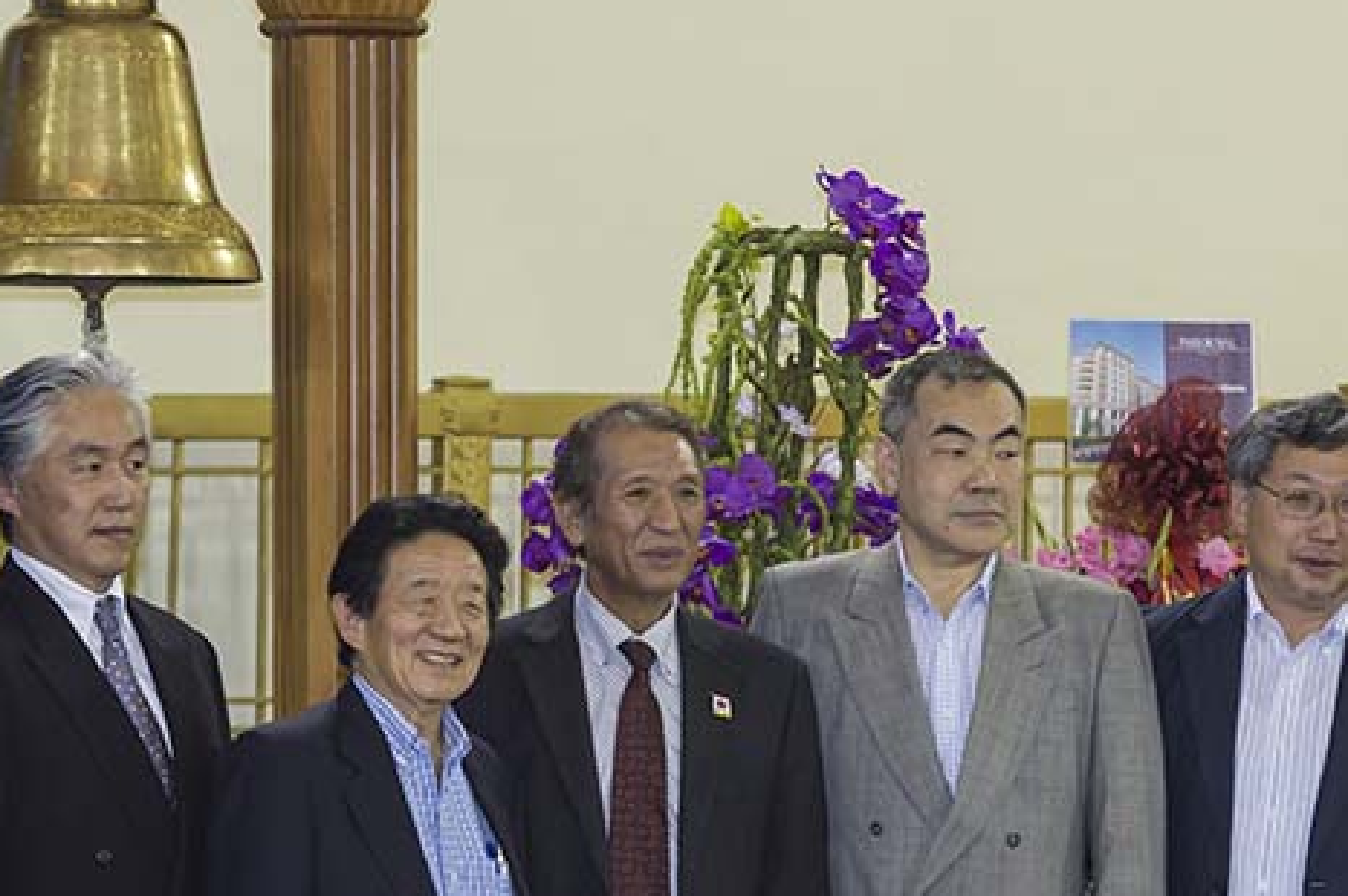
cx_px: 440
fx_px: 8943
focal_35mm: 239
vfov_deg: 5.7
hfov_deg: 8.6
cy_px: 525
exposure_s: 1/125
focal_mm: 116
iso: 1000
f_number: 3.2
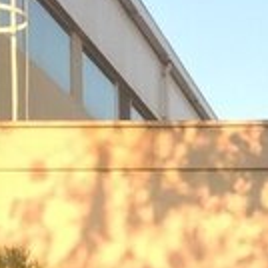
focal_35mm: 126
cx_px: 394
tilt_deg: -0.8
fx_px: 1104
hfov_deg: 13.1
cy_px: 435
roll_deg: -0.7
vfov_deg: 12.9
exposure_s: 1/122
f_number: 2.2
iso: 32
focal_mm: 4.15
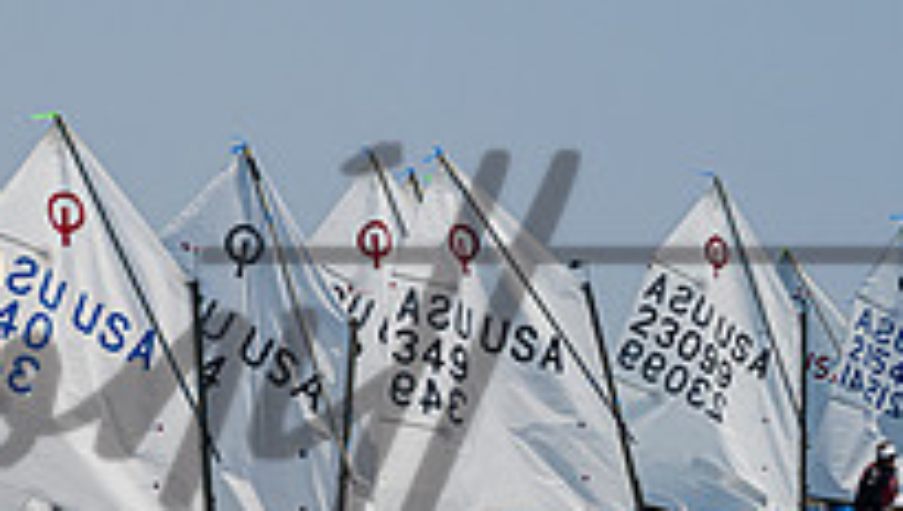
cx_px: -53
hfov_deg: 5.0
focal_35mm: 429
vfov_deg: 2.8
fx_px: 10287
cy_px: 359
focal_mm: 145
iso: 500
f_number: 7.1
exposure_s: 1/3200
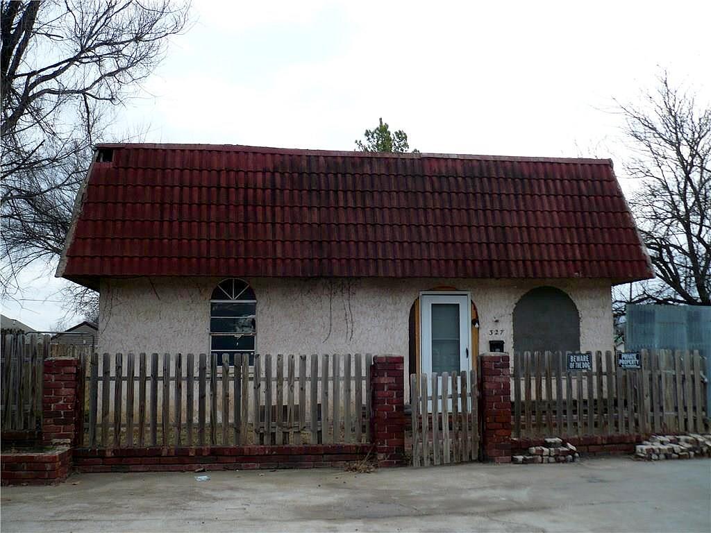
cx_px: 356
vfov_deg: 40.7
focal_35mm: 35
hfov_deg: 52.6
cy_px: 266
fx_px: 719
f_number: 2.8
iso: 100
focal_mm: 5.8
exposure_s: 1/400
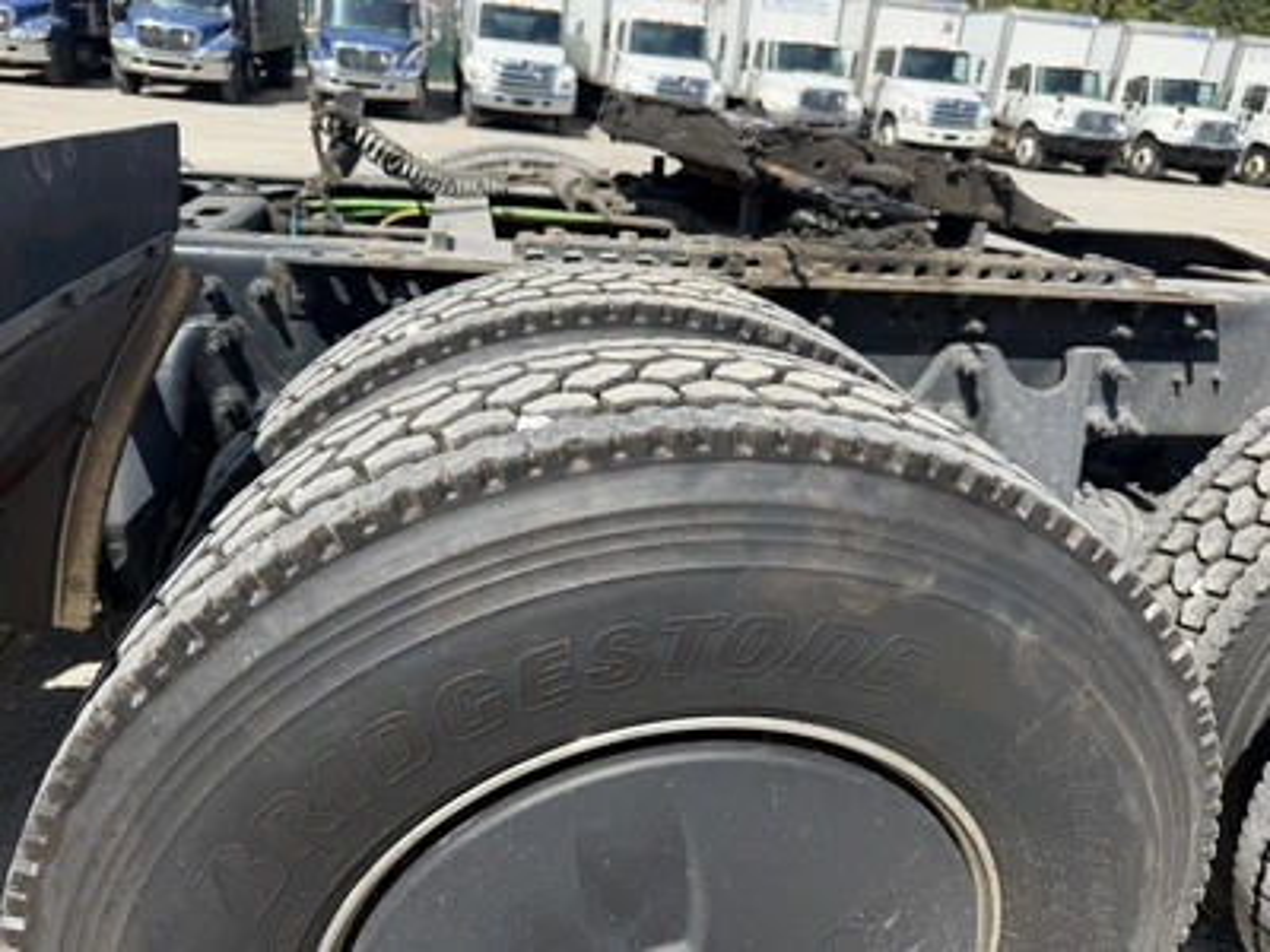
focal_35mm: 24
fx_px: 881
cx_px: 635
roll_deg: -5.0
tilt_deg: -22.7
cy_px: 476
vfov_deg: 56.8
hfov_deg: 71.6
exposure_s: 1/3145
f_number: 1.78
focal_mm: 6.76
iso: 80
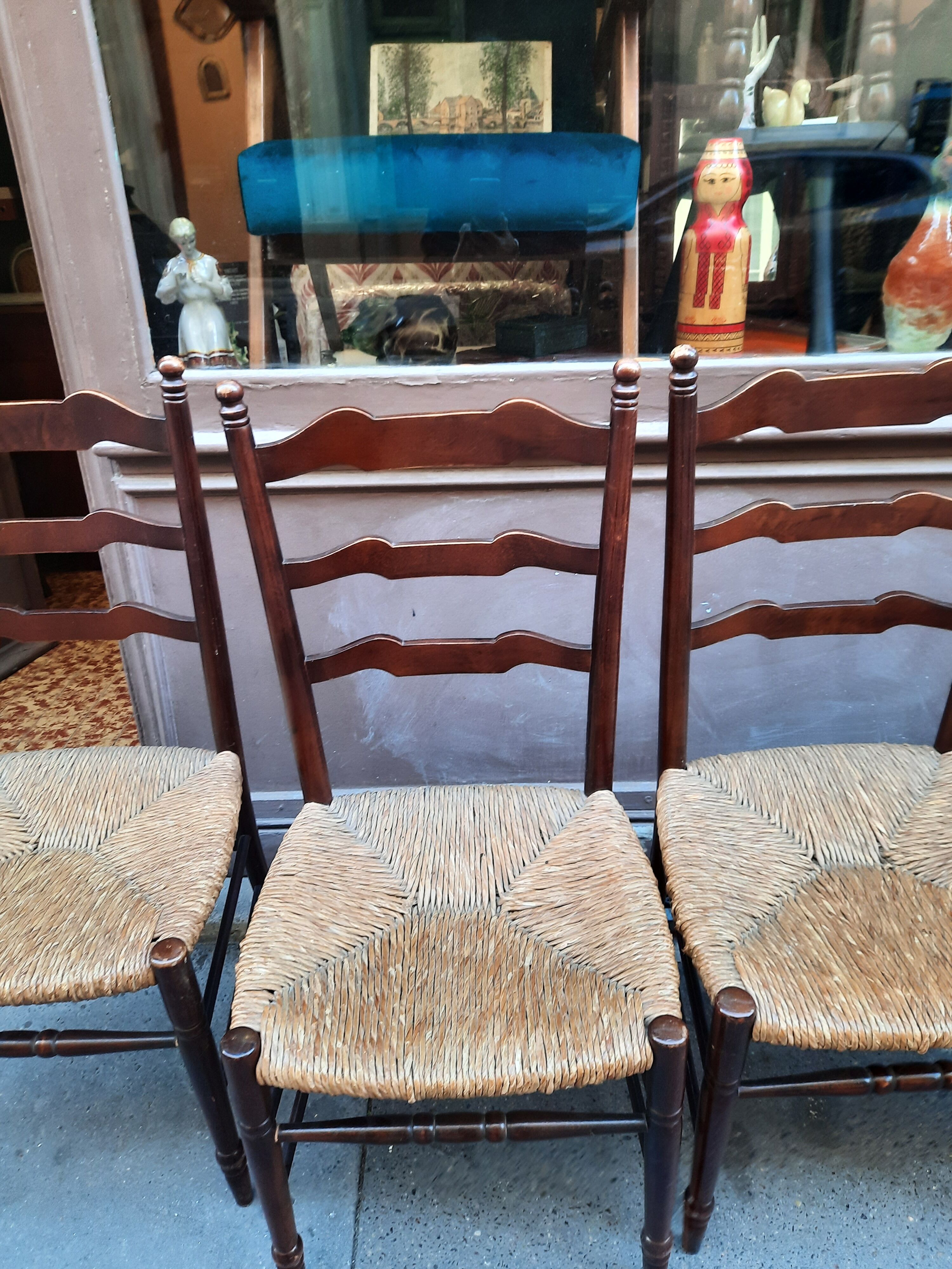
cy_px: 634
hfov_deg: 54.9
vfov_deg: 69.4
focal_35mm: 25
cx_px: 476
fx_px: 917
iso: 80
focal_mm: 4.6
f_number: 2
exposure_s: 1/50
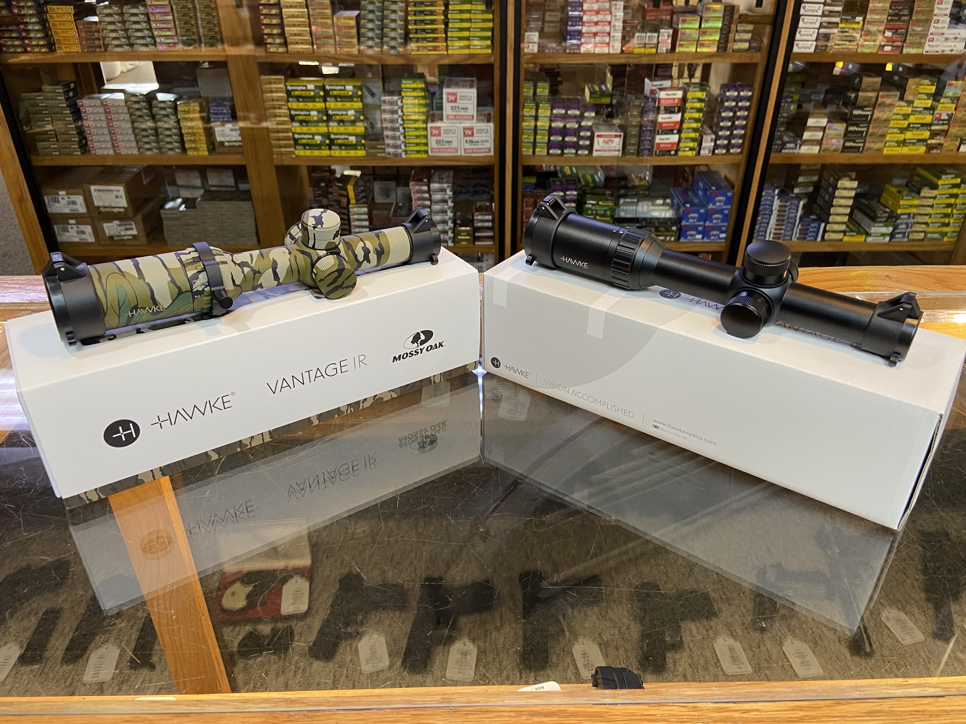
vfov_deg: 53.1
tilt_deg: -33.1
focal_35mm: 26
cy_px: 362
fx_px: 726
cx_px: 483
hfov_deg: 67.3
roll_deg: +0.1
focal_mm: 4.25
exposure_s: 1/60
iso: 160
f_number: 1.8
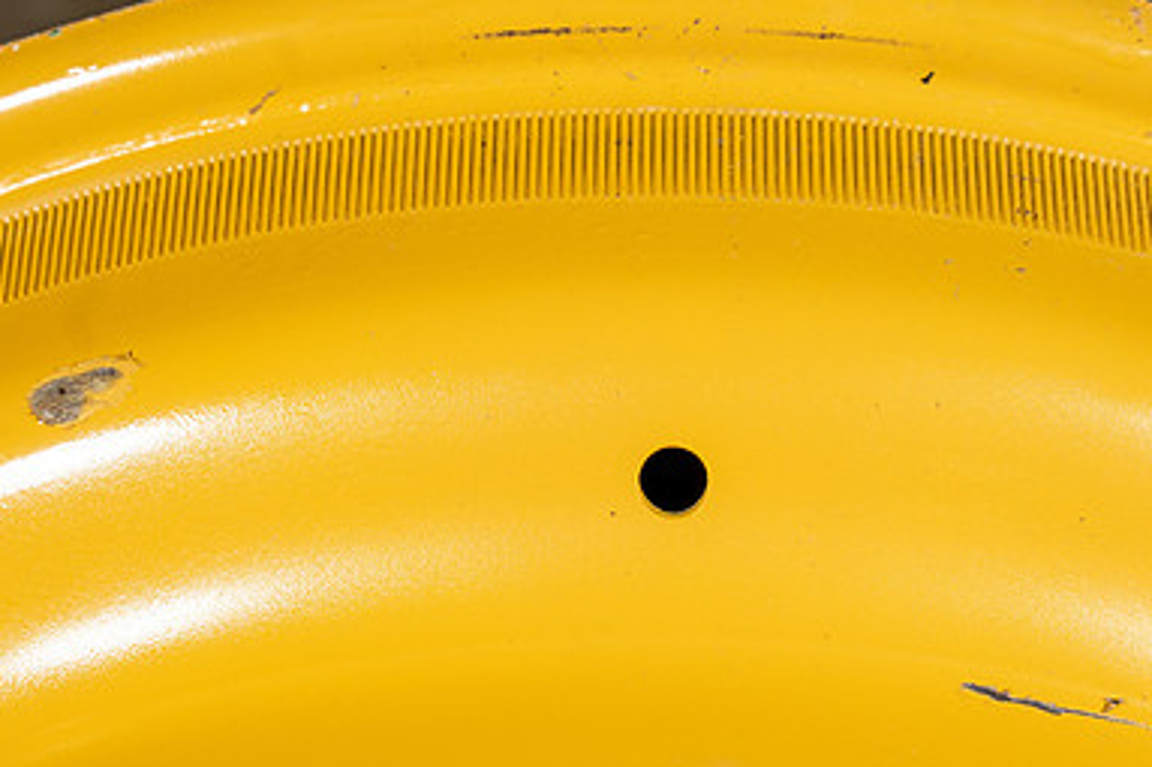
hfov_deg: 14.6
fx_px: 4510
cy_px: 480
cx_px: 581
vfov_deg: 9.7
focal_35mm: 141
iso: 640
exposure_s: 1/160
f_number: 5.6
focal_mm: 93
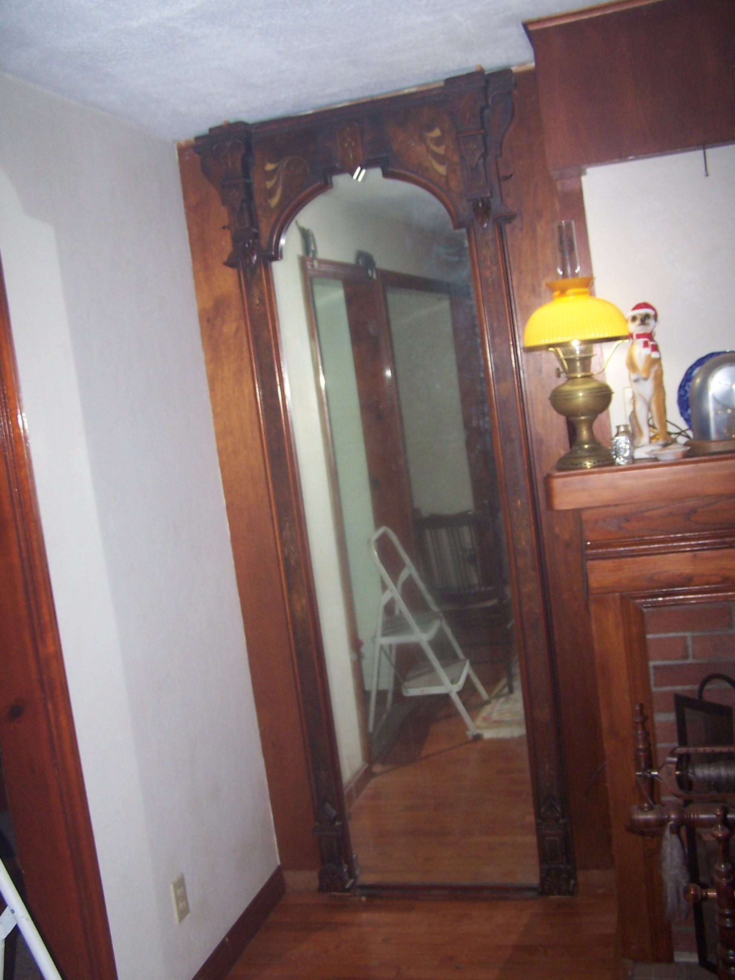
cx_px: 368
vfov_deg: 49.0
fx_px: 1076
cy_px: 490
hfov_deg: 37.7
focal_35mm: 38
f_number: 2.8
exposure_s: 1/60
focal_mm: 6.3
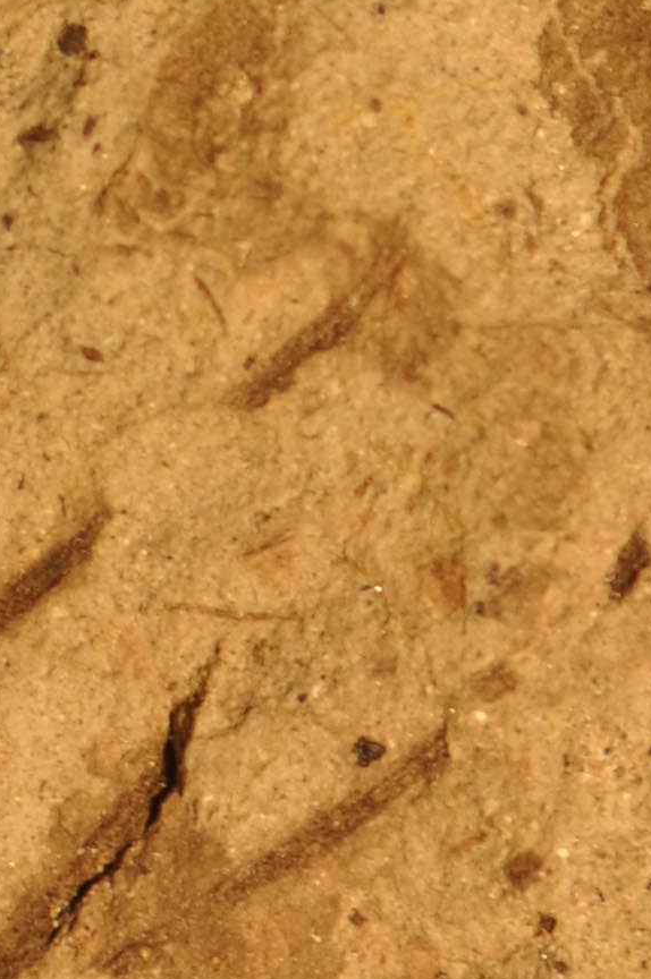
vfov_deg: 2.6
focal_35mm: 781
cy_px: 1638
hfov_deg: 1.8
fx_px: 21247
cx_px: 411
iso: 200
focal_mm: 105
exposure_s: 1/100
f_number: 5
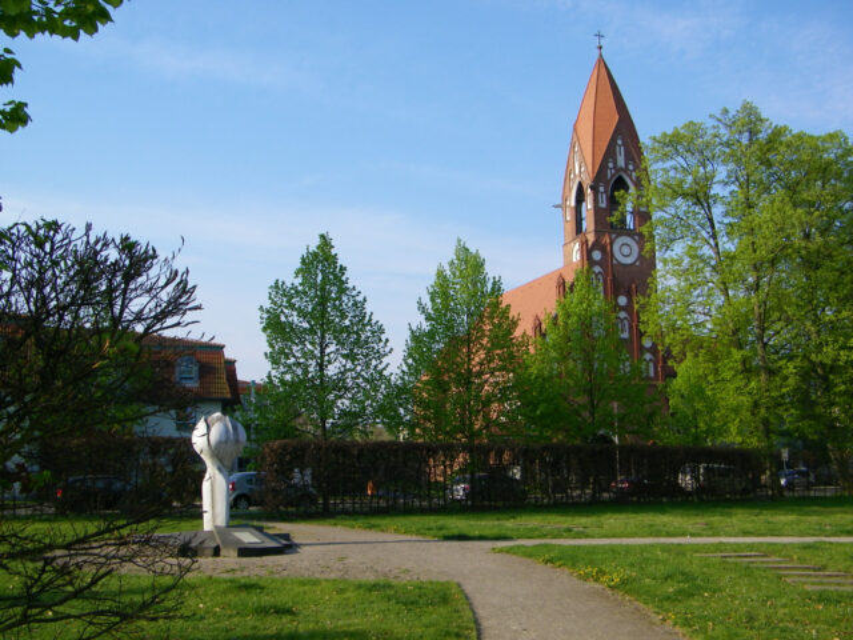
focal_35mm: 37
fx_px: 912
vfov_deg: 38.7
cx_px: 426
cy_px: 320
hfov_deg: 50.1
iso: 80
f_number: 7.4
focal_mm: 6.6
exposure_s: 1/160
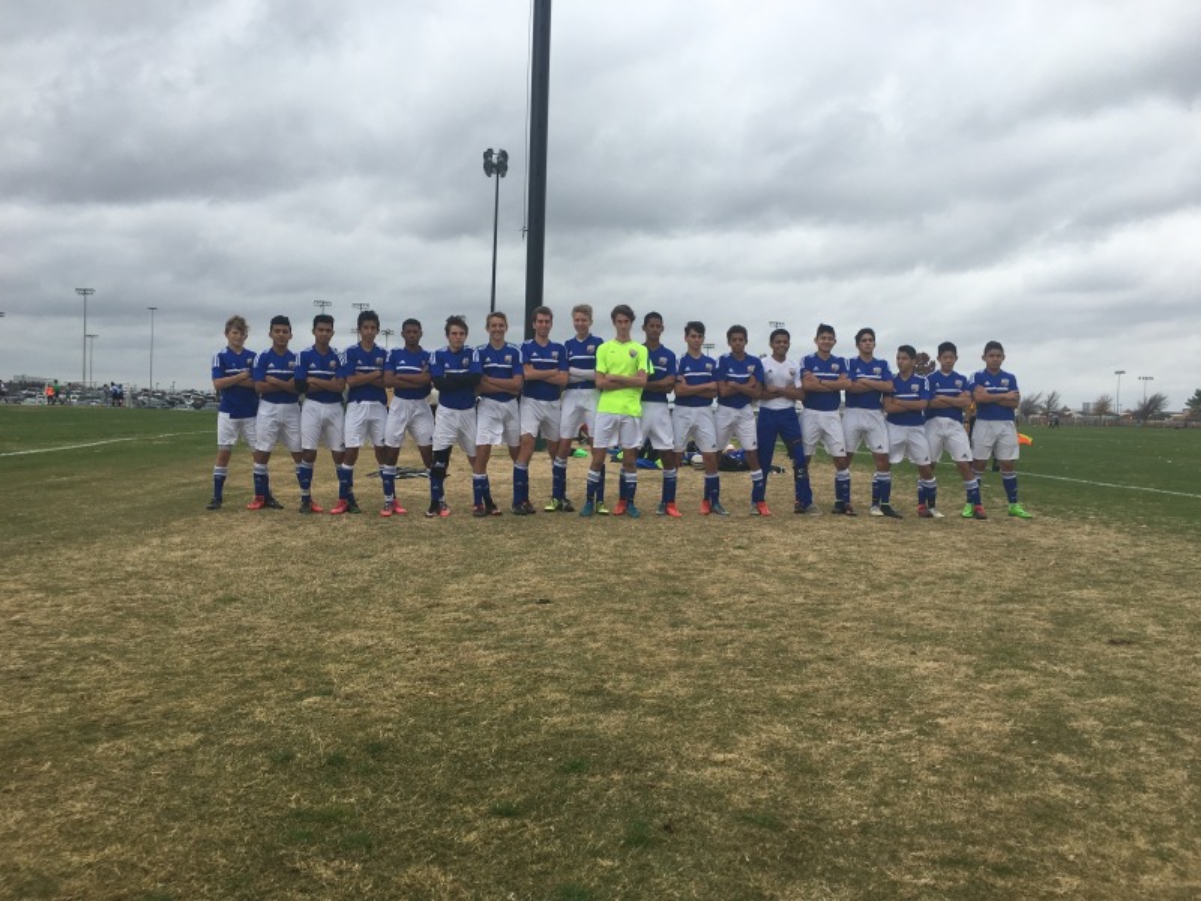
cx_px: 600
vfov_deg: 48.2
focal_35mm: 29
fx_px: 1006
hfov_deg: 61.7
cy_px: 450
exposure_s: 1/801
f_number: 2.2
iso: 25
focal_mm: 4.15
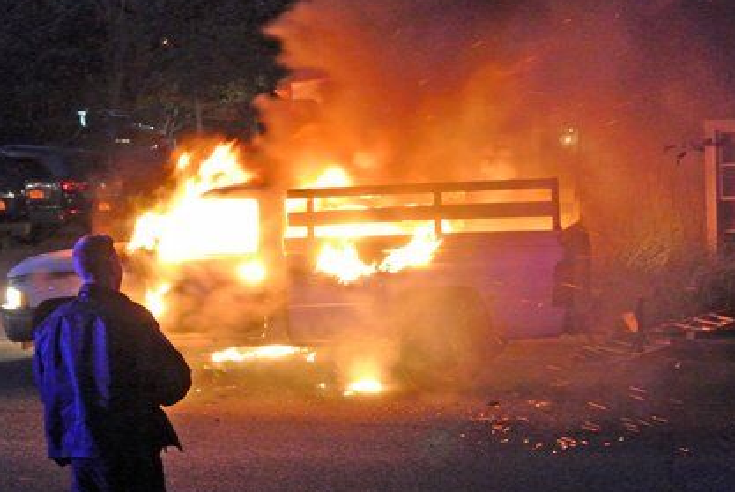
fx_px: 2023
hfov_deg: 20.6
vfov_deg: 13.8
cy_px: 330
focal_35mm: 99
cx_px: 323
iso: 2800
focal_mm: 25.9
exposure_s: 1/30
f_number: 5.3
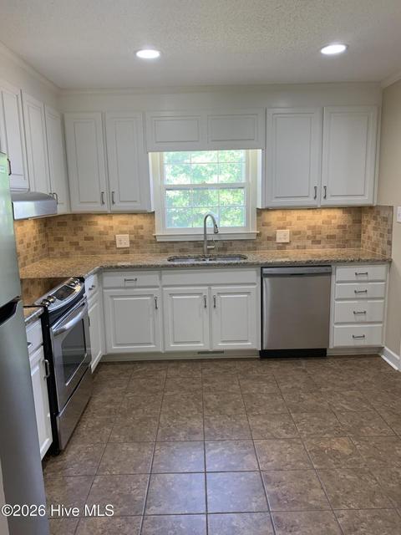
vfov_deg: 67.3
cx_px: 200
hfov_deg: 53.1
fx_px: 402
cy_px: 268
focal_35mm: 26
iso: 100
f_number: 1.8
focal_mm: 4.25
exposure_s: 1/69
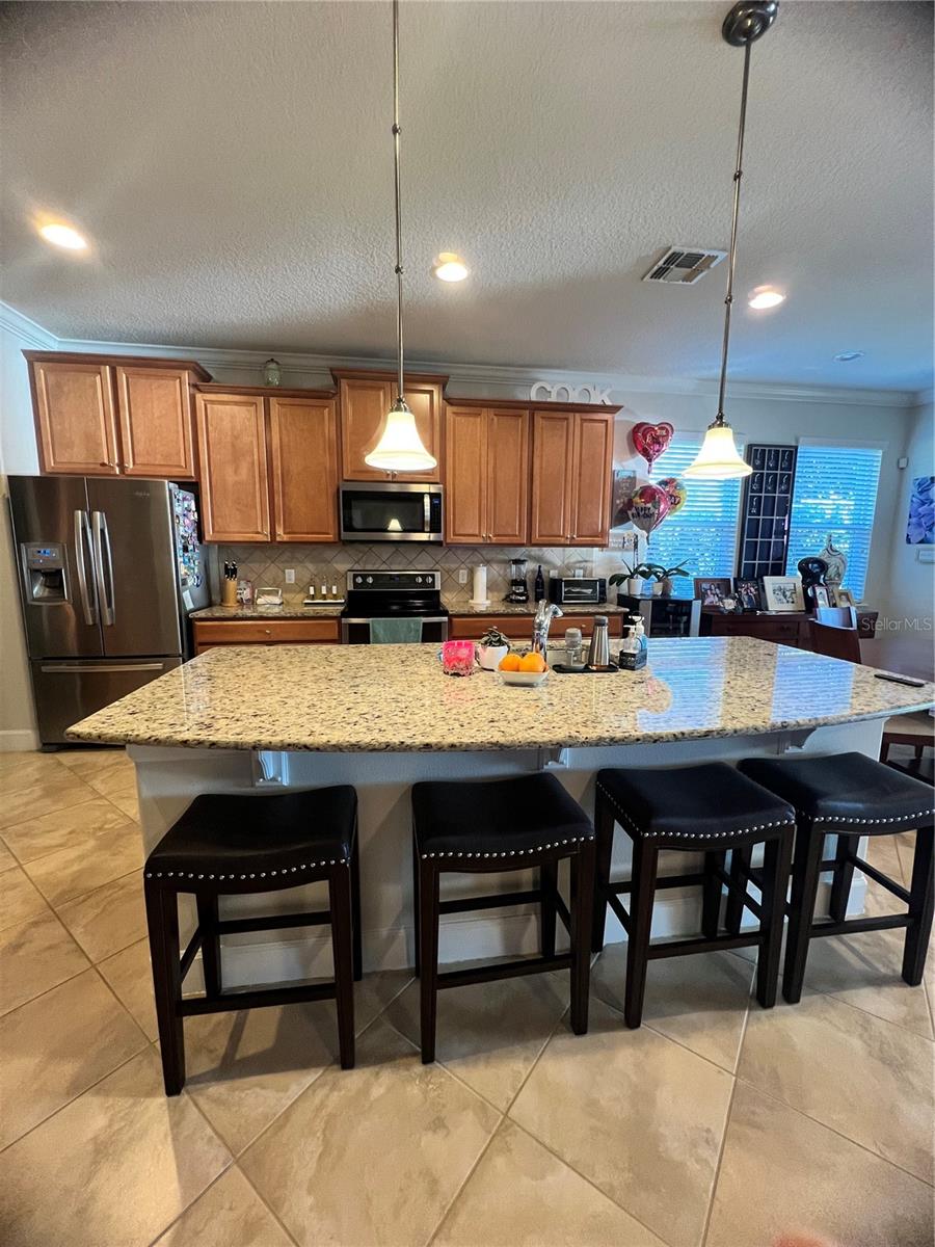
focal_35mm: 13
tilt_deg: -7.0
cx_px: 468
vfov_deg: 106.2
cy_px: 624
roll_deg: -0.1
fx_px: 468
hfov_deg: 89.9
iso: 320
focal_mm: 1.57
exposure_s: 1/60
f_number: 1.8
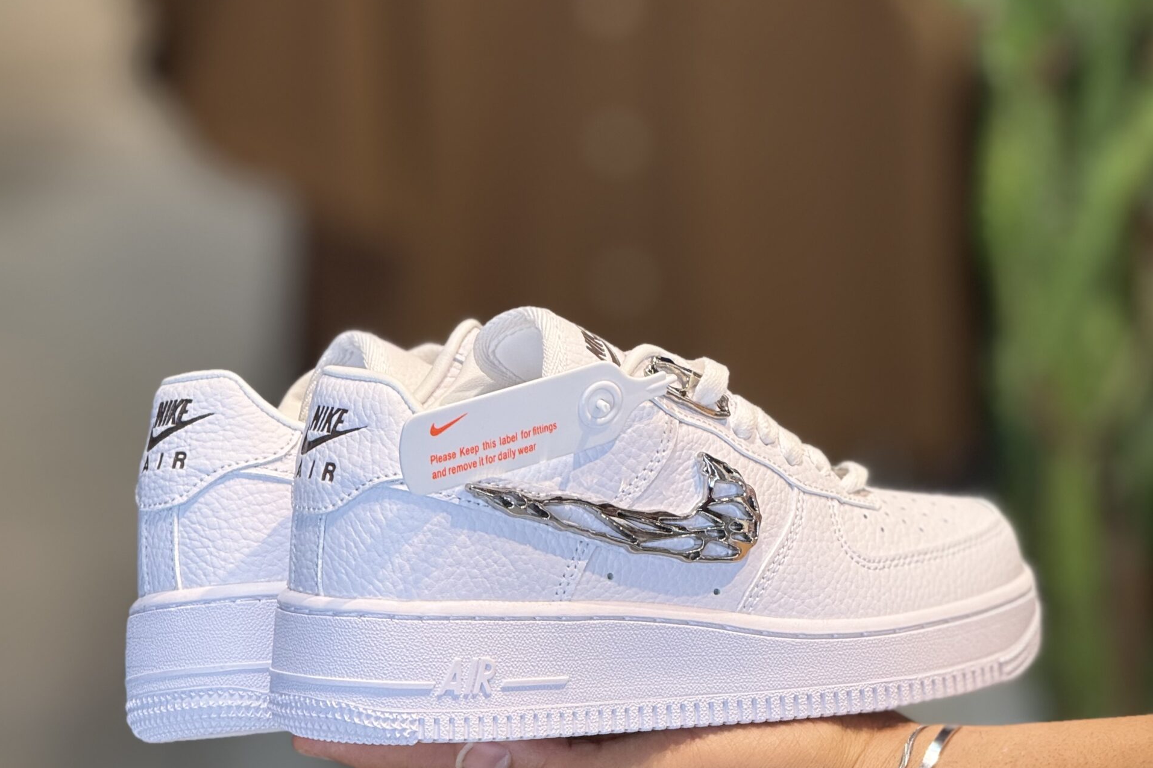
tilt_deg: -14.8
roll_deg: +0.2
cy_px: 522
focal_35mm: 167
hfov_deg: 12.3
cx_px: 576
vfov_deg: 8.2
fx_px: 5348
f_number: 2.8
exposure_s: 1/100
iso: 64
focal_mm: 15.66
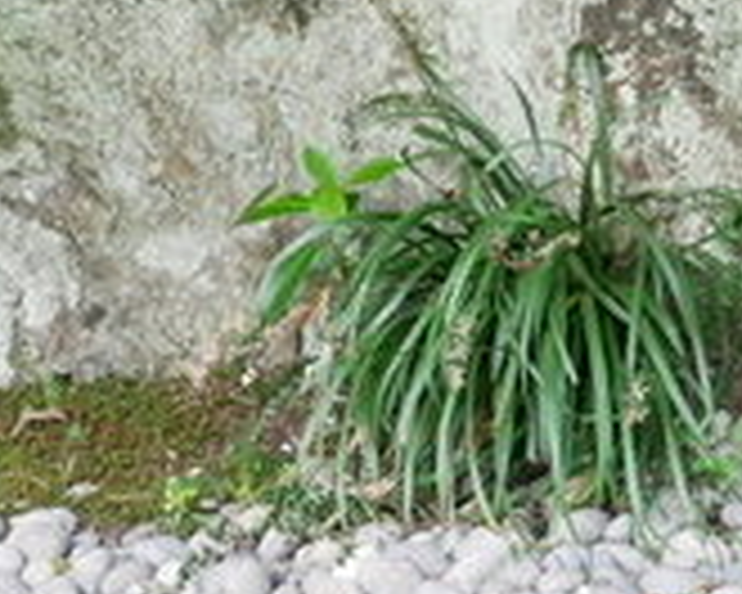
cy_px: -236
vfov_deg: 7.9
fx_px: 4216
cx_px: 319
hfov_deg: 10.1
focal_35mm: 192
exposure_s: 1/60
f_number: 4.6
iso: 800
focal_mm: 27
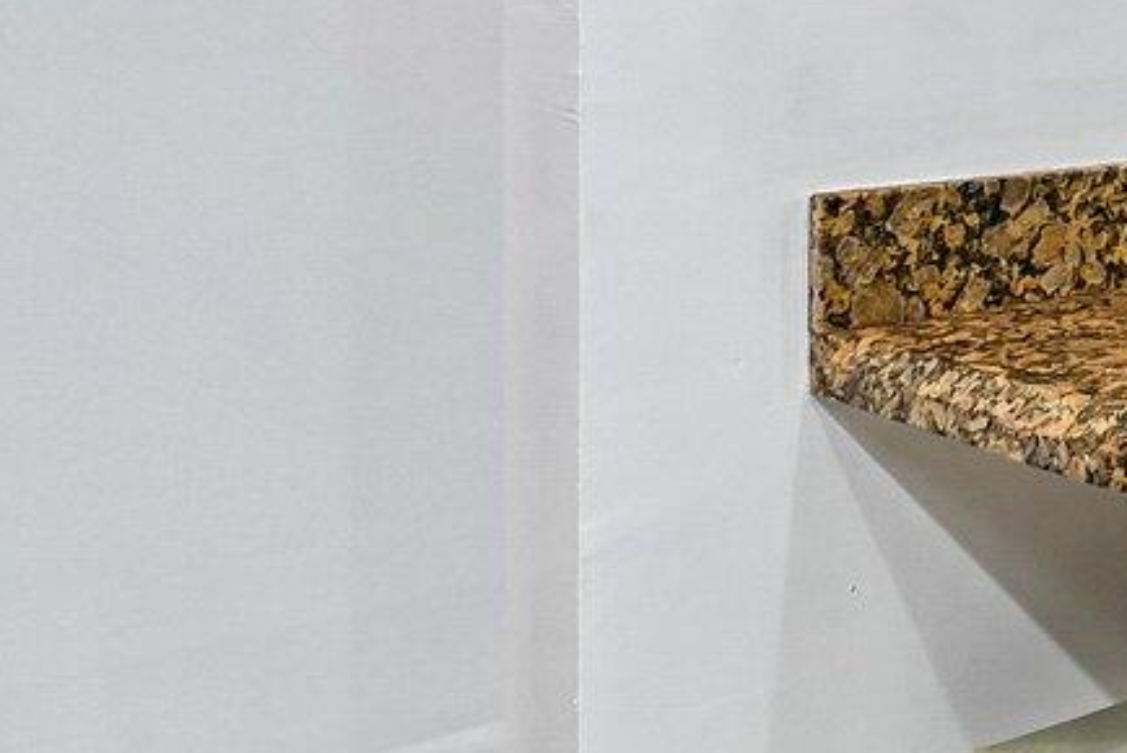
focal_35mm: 66
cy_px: -48
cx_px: 1948
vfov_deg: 19.8
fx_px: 2067
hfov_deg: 21.6
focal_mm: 14
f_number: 8
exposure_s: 1/100
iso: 2500
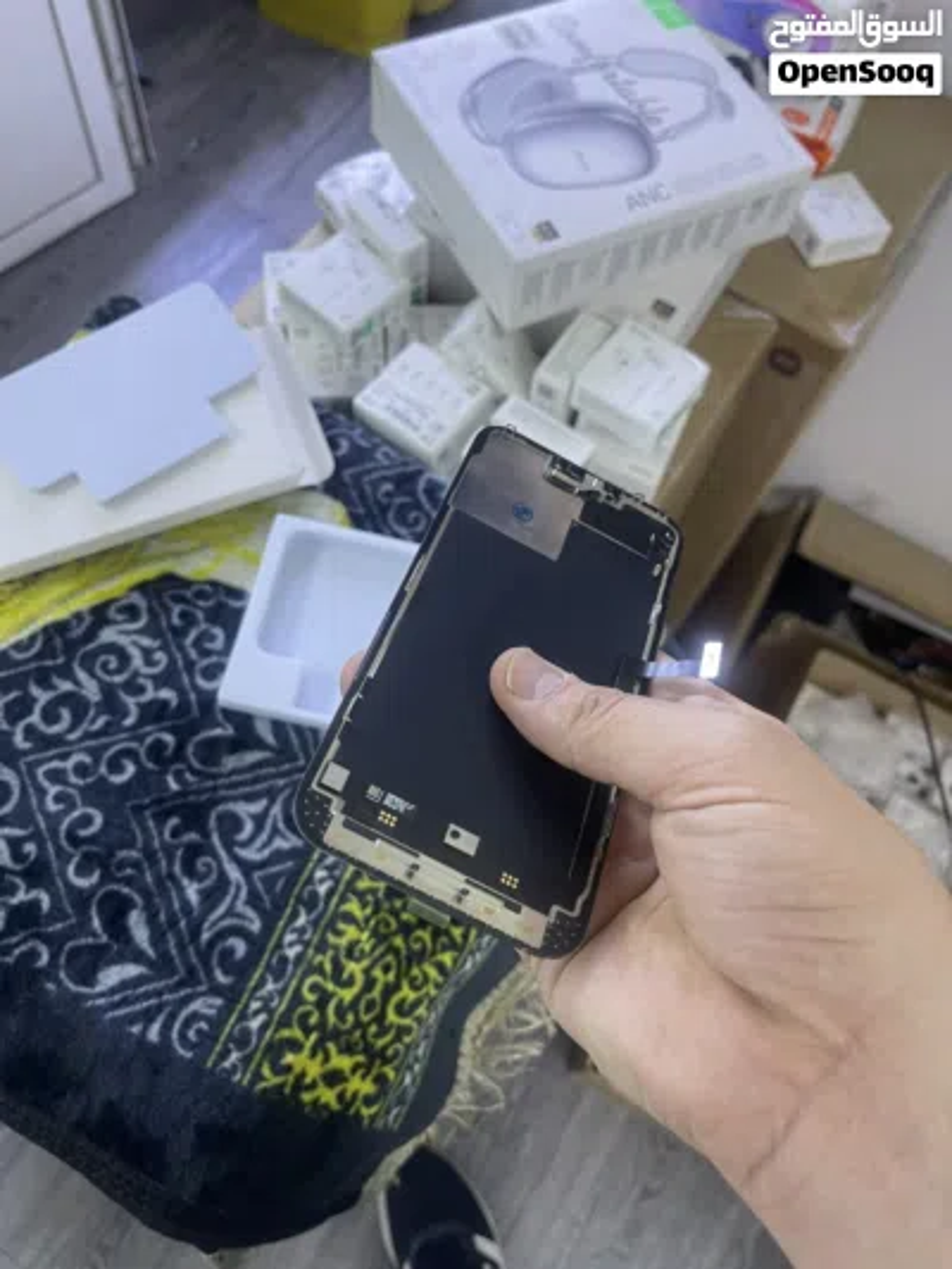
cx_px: 476
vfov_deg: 69.4
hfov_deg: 54.9
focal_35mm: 25
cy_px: 634
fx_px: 916
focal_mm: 5.1
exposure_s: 1/50
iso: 125
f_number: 1.6
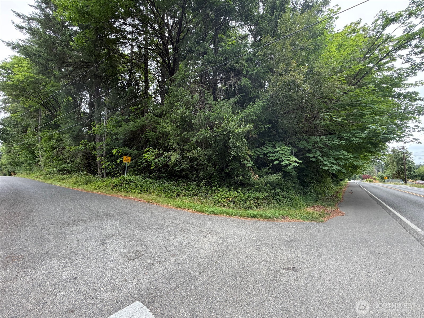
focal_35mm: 14
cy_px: 159
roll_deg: -1.0
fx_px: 171
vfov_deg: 85.7
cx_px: 212
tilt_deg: +6.1
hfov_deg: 102.1
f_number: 2.2
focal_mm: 2.22
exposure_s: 1/121
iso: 80
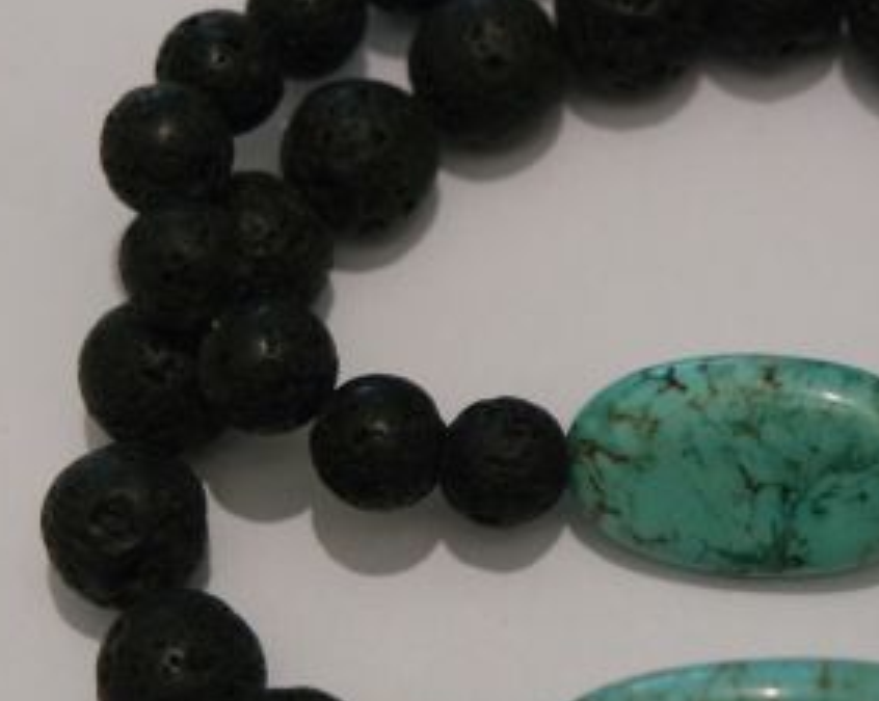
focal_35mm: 128
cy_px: 414
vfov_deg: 12.0
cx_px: 745
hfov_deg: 14.9
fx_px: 3326
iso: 3200
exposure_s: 1/40
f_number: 5.6
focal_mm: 42
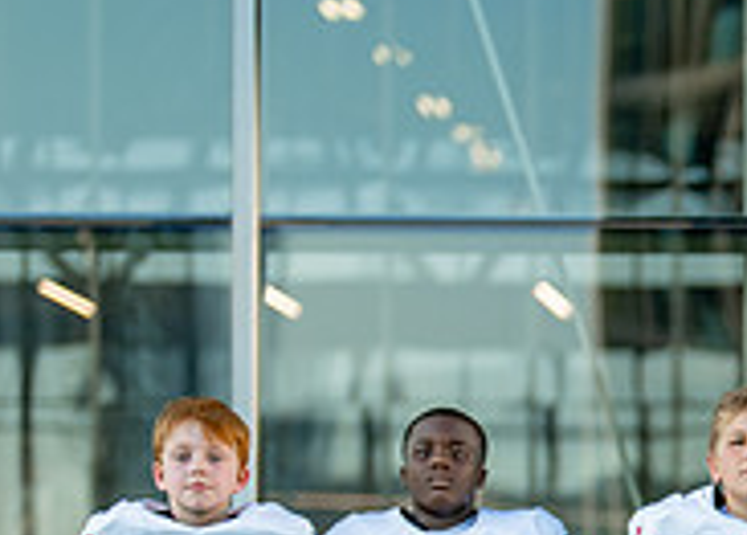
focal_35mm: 224
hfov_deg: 8.7
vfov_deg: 6.4
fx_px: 4756
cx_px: 1271
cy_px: 792
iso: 100
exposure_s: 1/1600
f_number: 1.2
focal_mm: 50
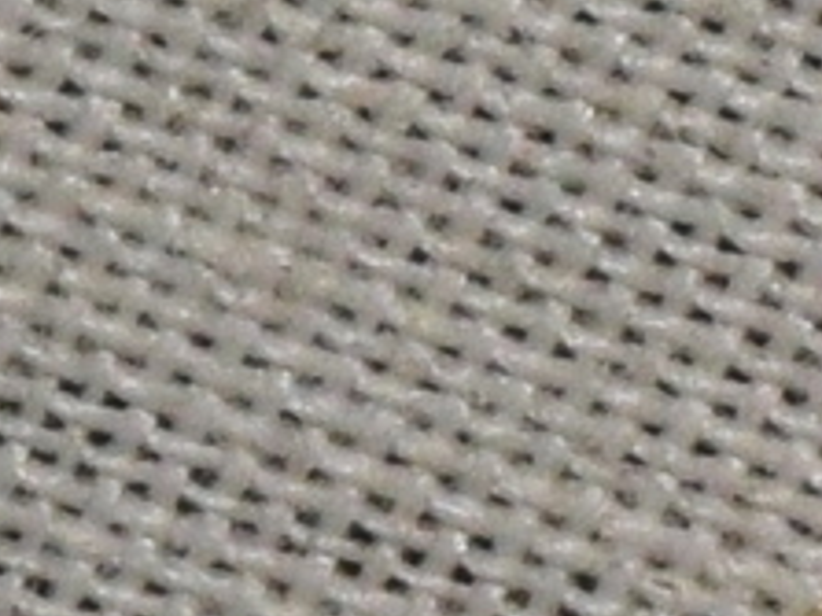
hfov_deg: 2.3
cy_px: 461
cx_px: 1705
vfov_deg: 1.7
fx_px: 20601
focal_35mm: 868
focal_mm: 140
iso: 1250
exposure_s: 1/200
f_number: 14
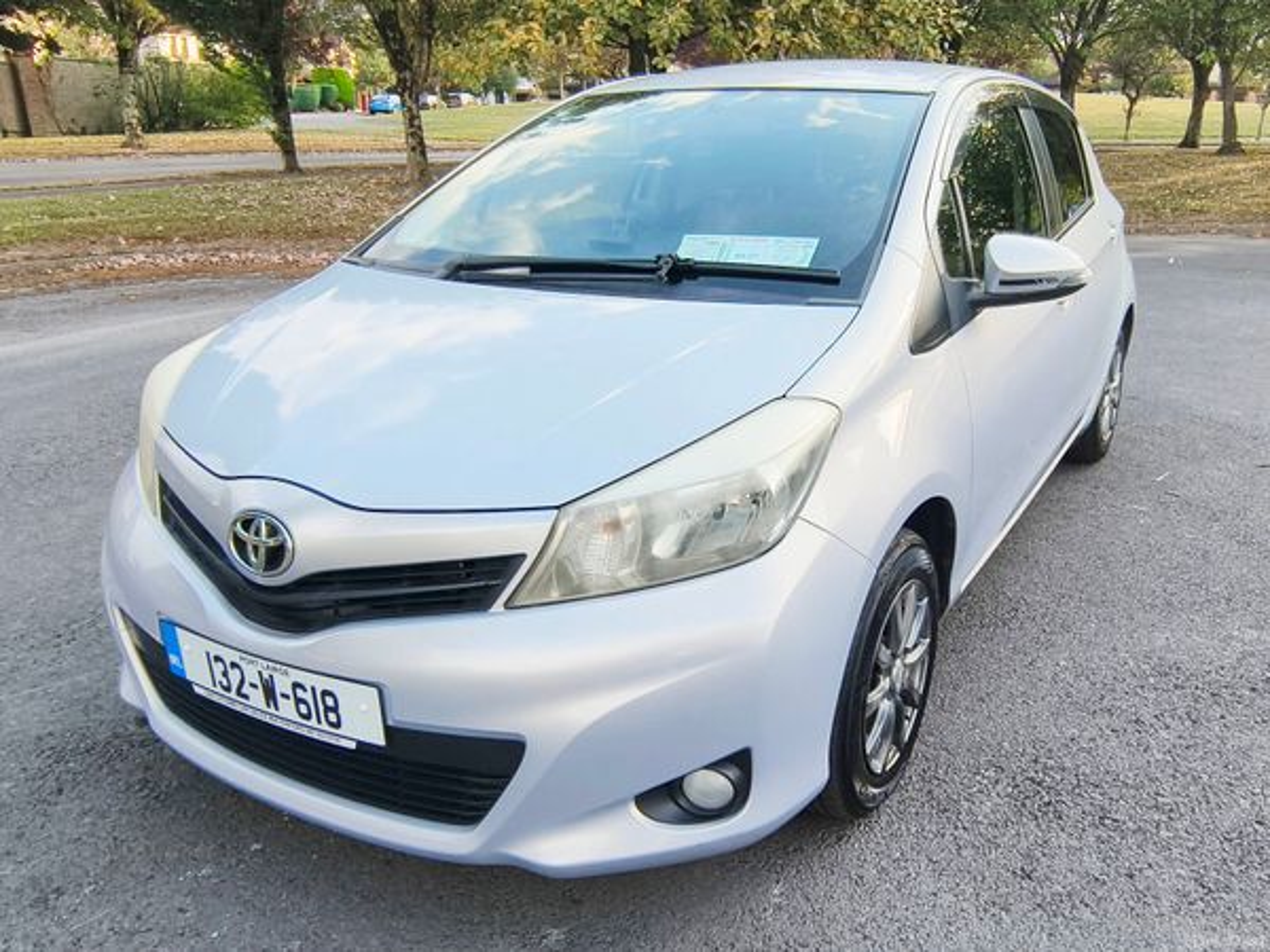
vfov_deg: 78.1
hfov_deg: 94.5
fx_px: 587
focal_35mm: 16
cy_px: 476
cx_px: 635
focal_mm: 2.28
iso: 50
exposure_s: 1/500
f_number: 2
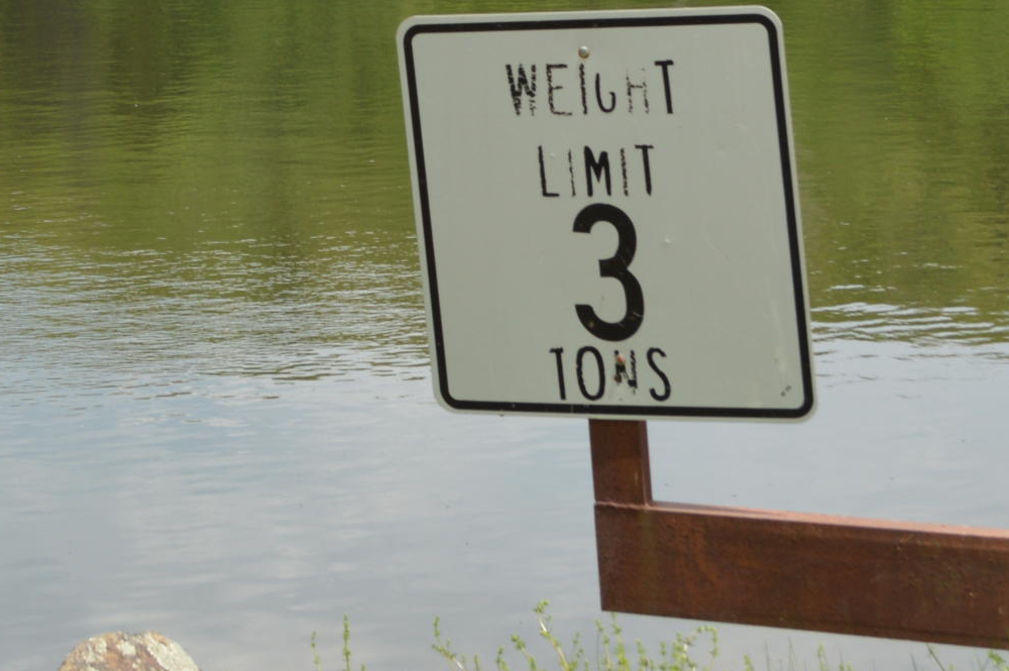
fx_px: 3655
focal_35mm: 130
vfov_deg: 10.2
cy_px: -262
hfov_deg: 15.4
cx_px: 0
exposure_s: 1/200
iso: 100
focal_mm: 29
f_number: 7.1
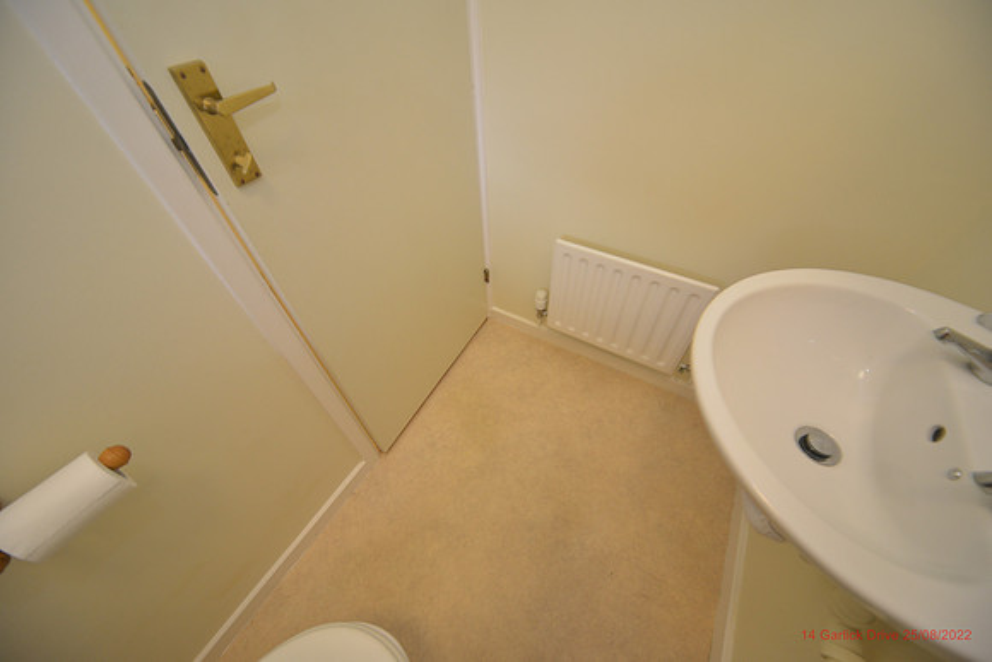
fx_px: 358
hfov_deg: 108.3
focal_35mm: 13
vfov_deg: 85.5
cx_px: 496
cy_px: 331
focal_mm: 13
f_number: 5.6
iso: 1000
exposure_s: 1/30
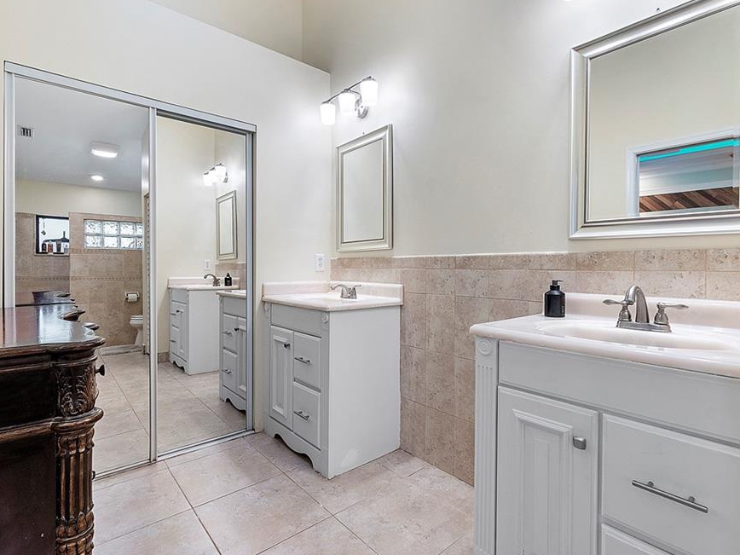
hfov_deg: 91.0
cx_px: 376
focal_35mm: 17
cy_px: 270
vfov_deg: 74.7
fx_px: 363
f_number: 10
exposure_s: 1/10
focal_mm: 10
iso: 250
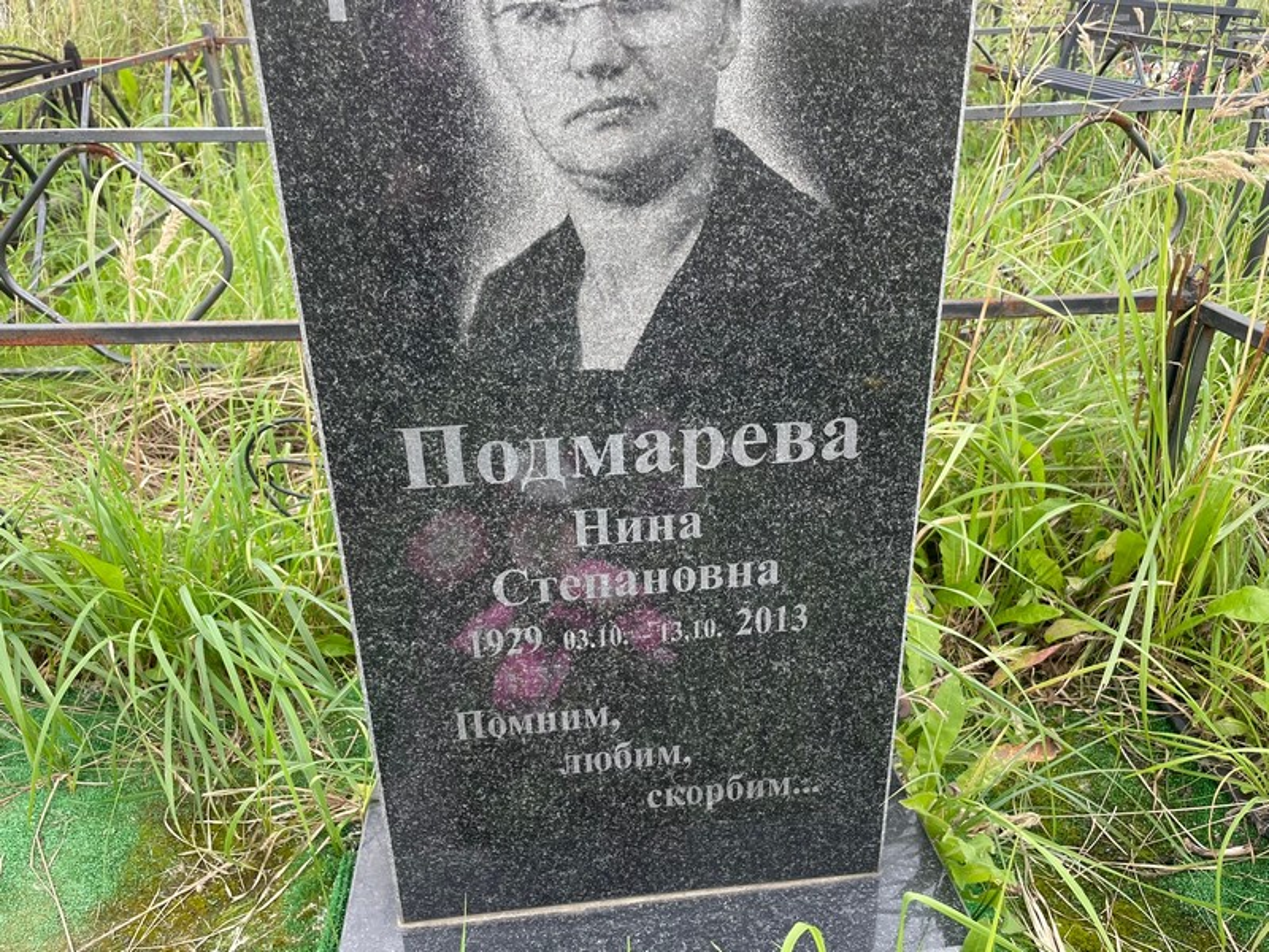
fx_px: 953
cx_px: 634
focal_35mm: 26
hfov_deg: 67.3
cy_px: 476
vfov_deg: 53.1
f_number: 1.6
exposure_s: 1/339
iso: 32
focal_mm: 4.2
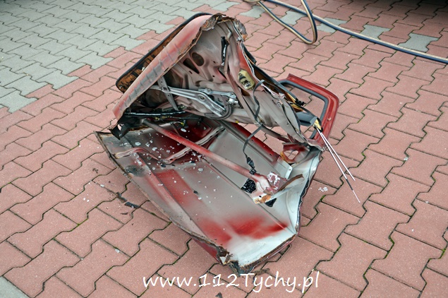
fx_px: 485
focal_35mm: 39
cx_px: 224
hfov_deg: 49.6
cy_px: 149
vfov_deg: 34.1
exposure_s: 1/125
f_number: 5.6
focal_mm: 26
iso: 180
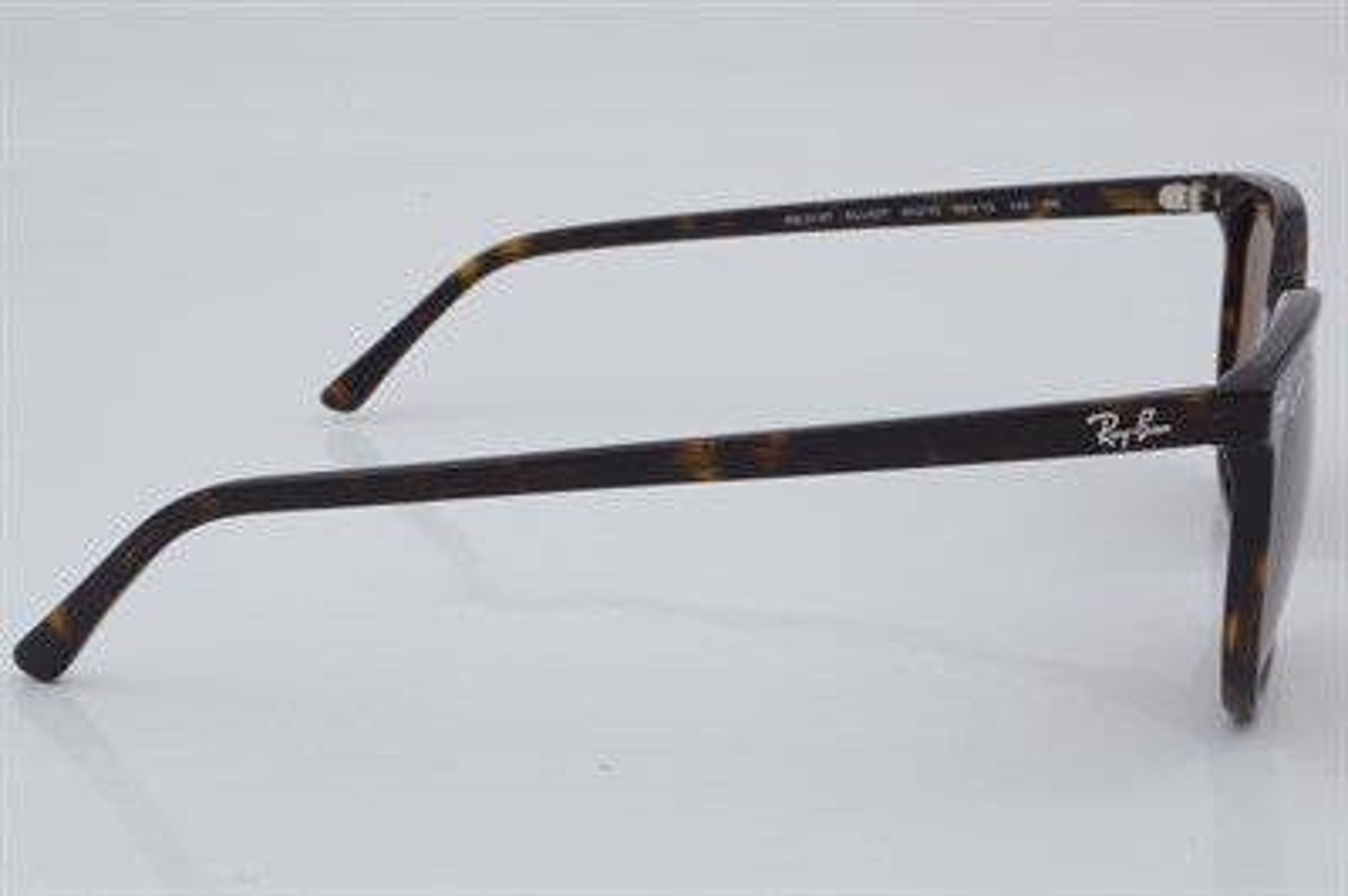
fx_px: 2806
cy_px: 448
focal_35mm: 75
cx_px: 674
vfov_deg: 18.2
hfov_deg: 27.0
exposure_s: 1/4
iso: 100
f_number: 29
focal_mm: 50
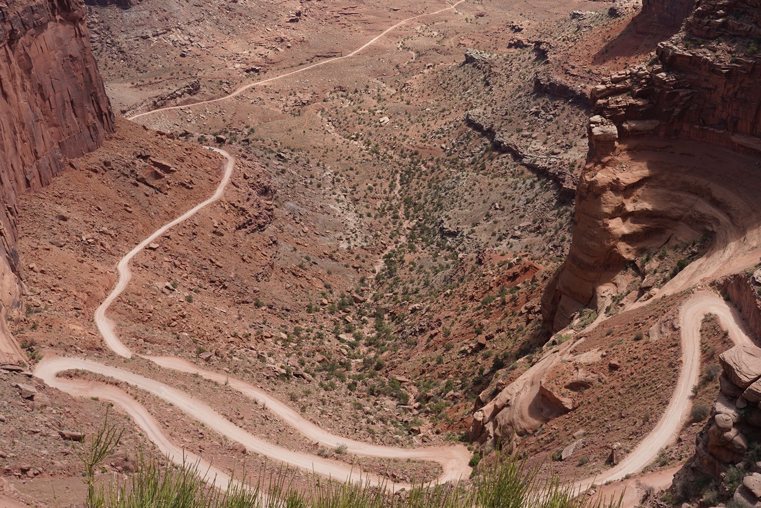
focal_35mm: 42
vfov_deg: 31.6
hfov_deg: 45.9
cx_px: 489
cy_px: 166
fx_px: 888
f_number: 13
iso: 100
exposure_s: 1/100
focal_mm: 28
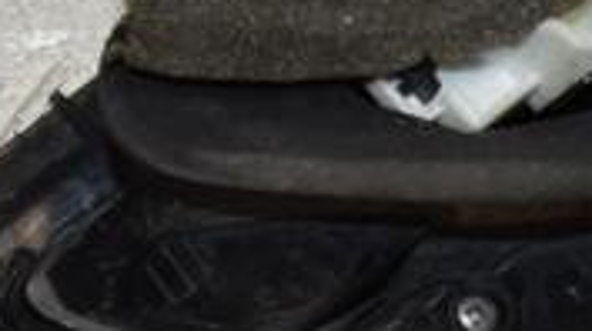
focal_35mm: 224
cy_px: 57
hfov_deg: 9.4
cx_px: 803
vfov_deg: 5.4
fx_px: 3511
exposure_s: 1/200
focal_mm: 42
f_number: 10
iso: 800
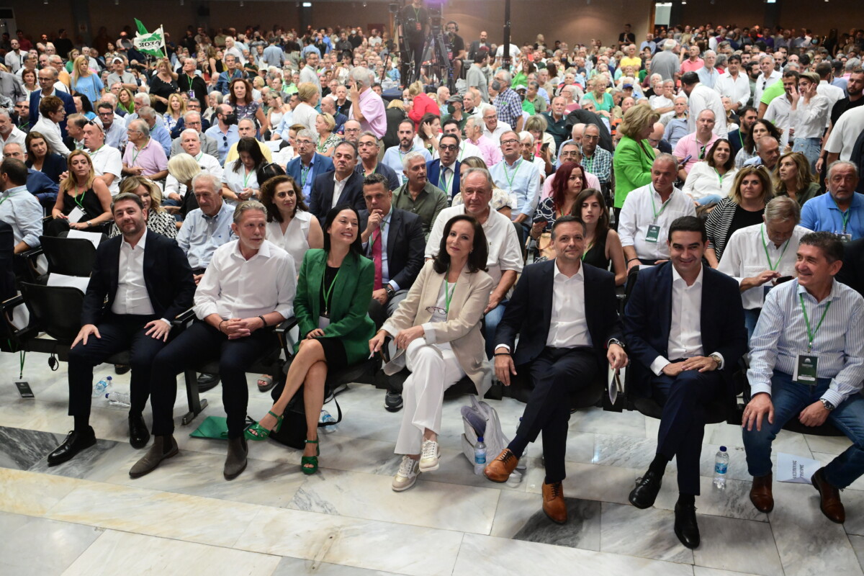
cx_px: 432
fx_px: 756
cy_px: 288
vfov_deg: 41.7
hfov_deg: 59.5
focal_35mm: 32
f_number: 4
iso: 8000
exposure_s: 1/250
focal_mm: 31.5
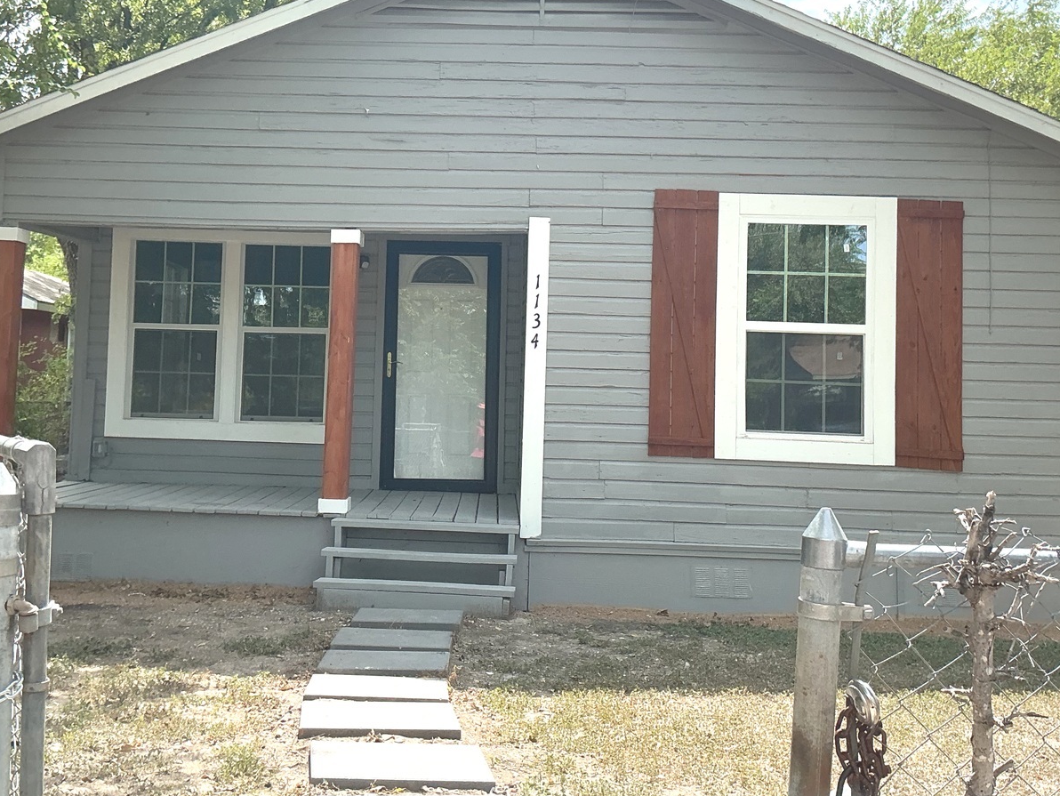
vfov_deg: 40.6
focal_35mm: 35
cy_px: 334
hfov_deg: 52.6
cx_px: 522
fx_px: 1072
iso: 25
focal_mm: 3
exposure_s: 1/855
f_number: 1.8
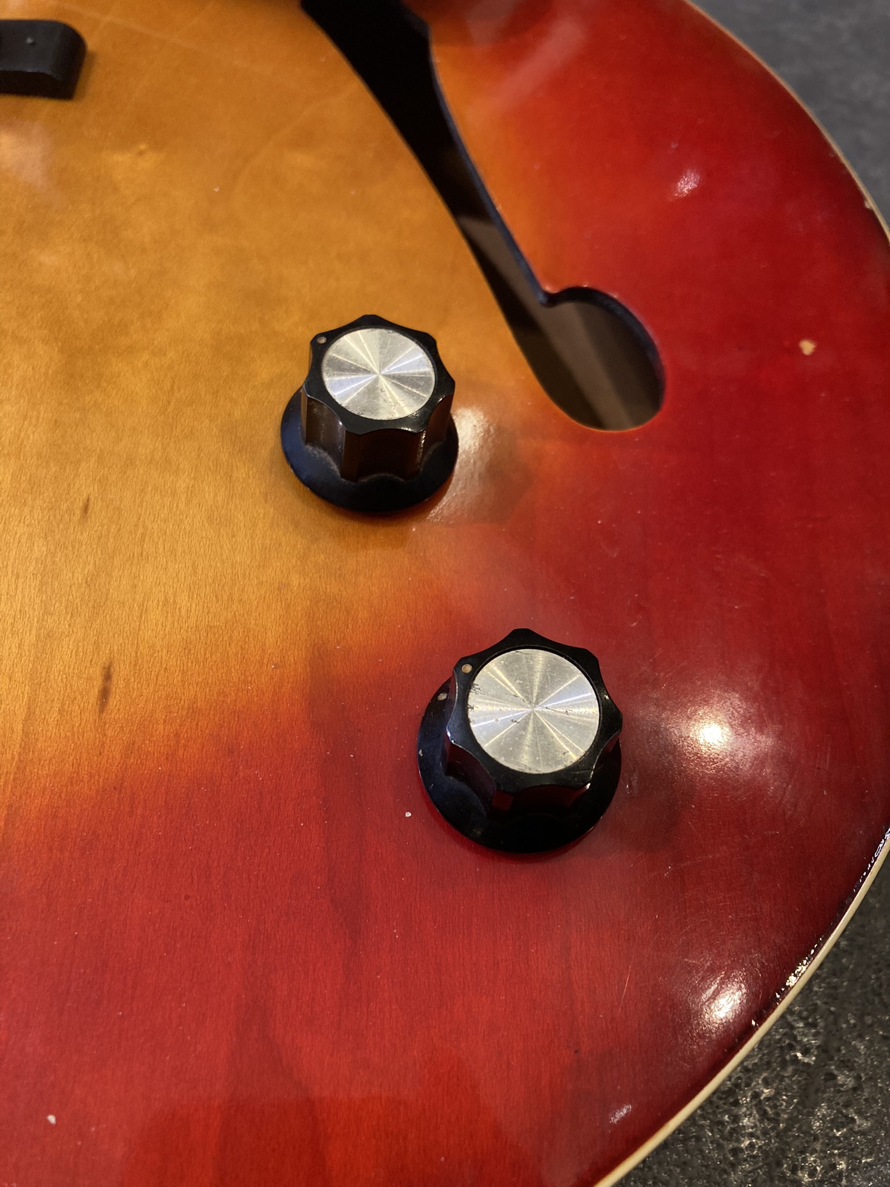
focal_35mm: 28
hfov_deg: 49.7
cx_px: 445
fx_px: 960
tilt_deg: -59.8
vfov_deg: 63.4
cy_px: 594
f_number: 1.8
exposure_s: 1/50
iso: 250
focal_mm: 3.99
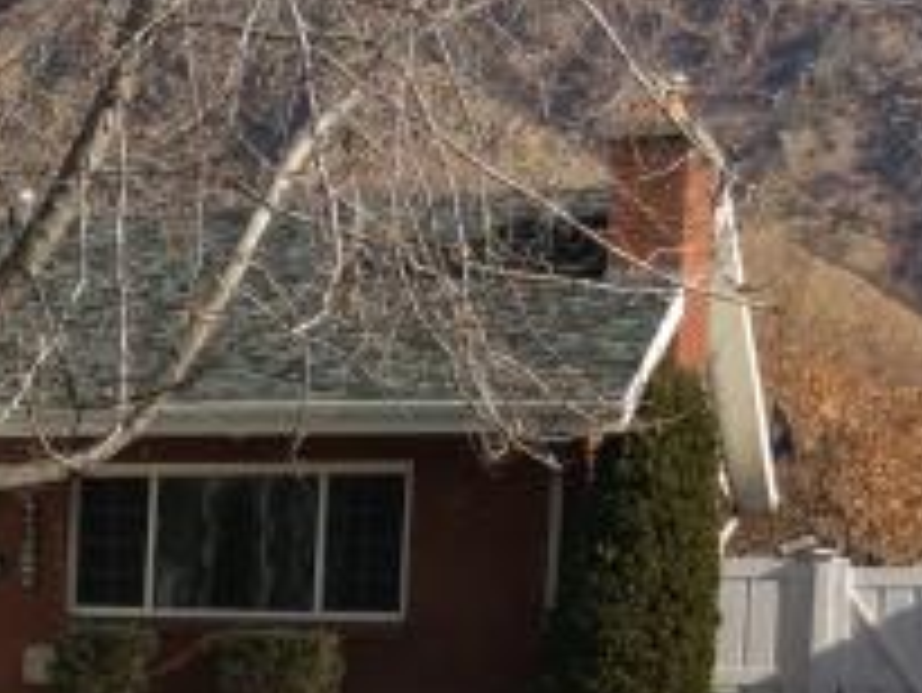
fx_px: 2665
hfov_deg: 17.8
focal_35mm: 100
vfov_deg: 14.5
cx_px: -409
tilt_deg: -2.8
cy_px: 747
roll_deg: -1.1
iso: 32
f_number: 2.4
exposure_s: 1/1546
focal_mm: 3.3
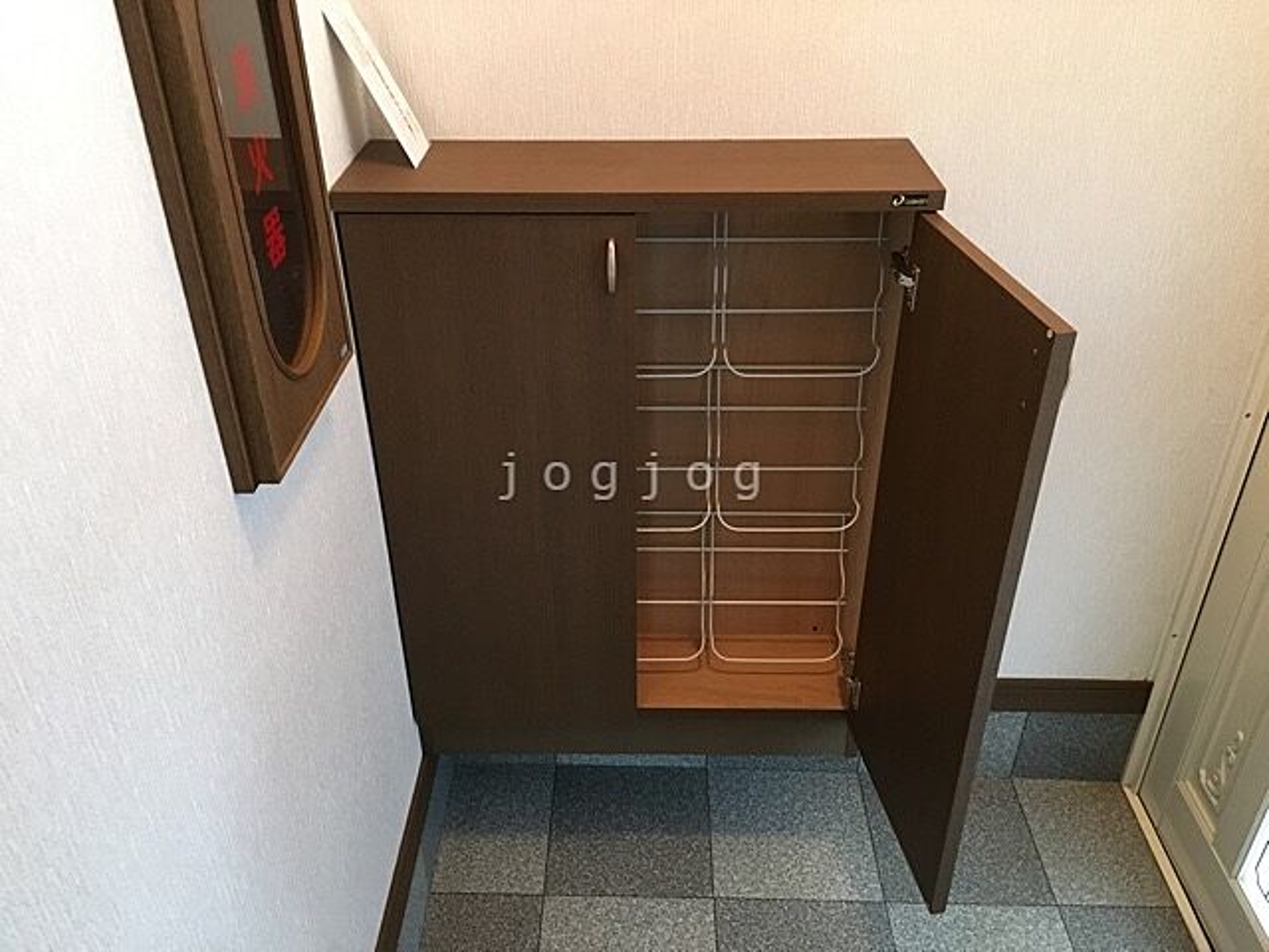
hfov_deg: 61.7
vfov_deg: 48.2
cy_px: 476
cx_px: 634
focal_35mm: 29
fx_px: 1063
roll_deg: +1.5
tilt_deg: -32.8
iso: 250
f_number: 2.2
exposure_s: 1/15
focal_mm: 4.15
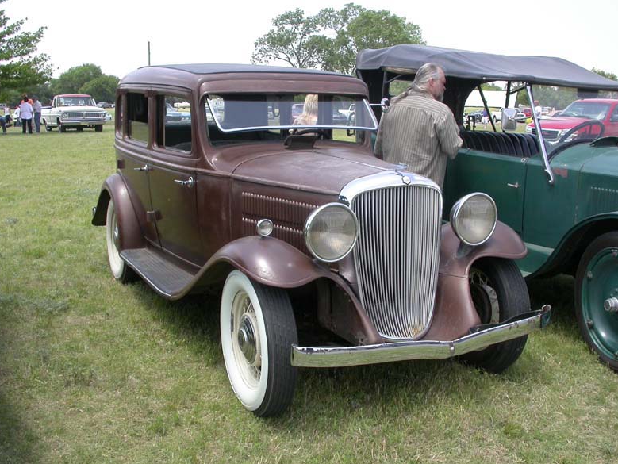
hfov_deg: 47.8
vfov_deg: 36.8
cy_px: 236
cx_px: 305
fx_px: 697
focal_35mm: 39
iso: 100
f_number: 6
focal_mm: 7.85
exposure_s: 1/191
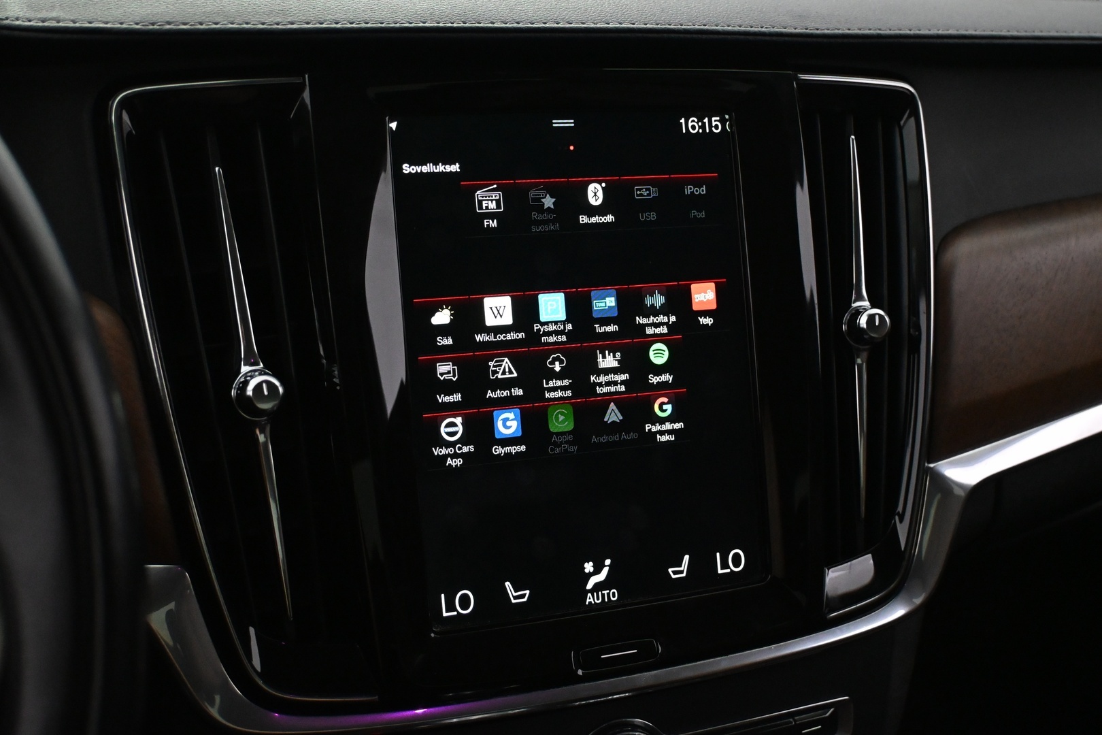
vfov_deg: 30.8
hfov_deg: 45.0
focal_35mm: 44
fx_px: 1331
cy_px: 368
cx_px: 551
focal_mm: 29
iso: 4500
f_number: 4.8
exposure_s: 1/60
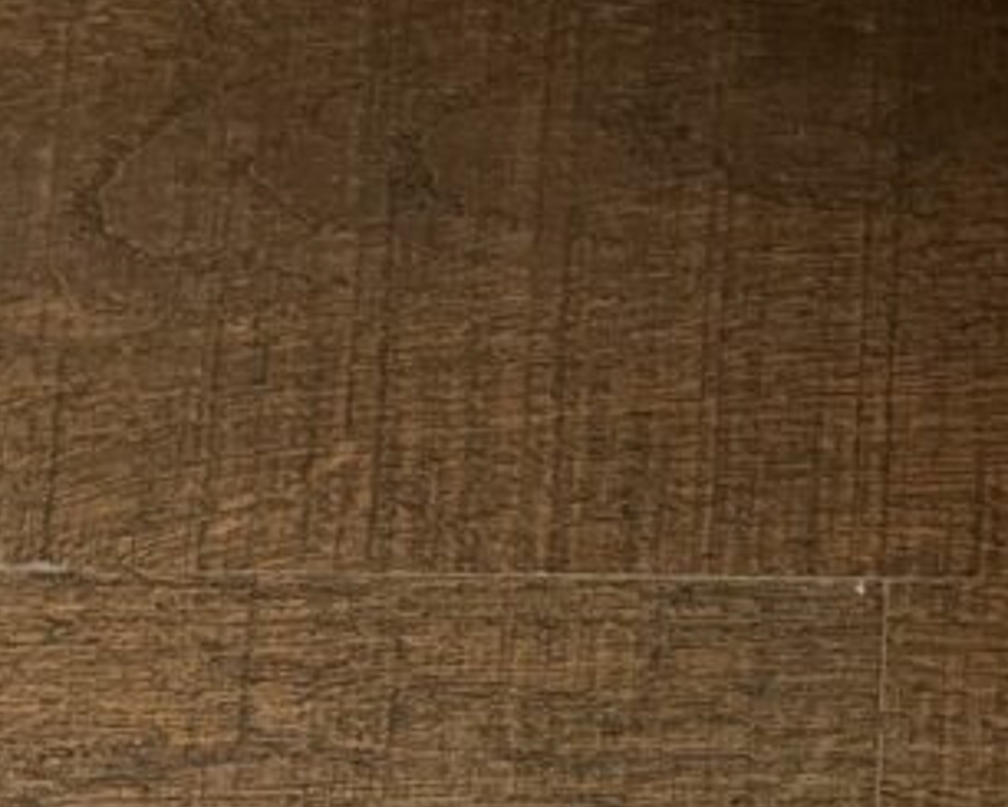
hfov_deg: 21.9
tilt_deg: -81.9
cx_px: 939
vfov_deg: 16.0
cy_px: 1347
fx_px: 2537
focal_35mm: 85
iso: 400
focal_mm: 5.1
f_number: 1.6
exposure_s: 1/33
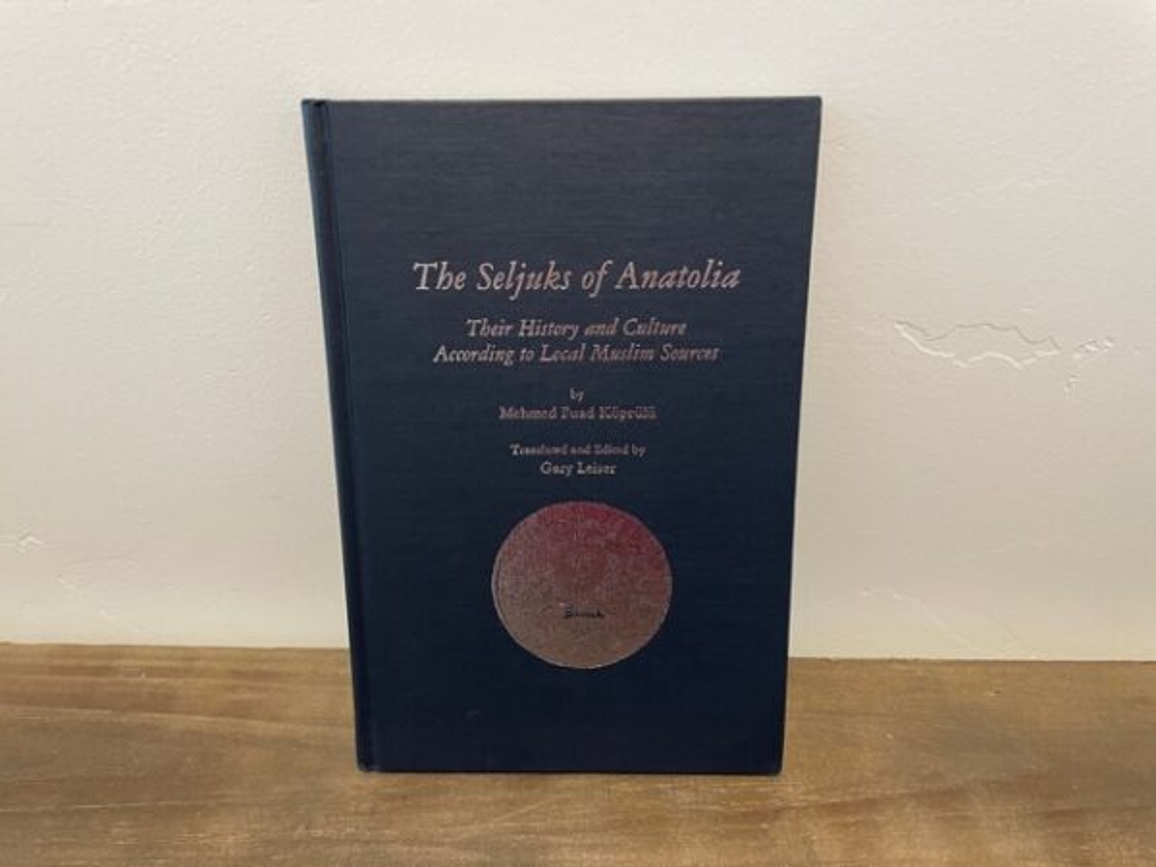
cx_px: 578
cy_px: 434
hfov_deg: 67.3
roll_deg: +0.4
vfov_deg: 53.1
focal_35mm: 26
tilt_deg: -34.2
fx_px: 868
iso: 250
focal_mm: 4.2
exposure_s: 1/60
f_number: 1.6
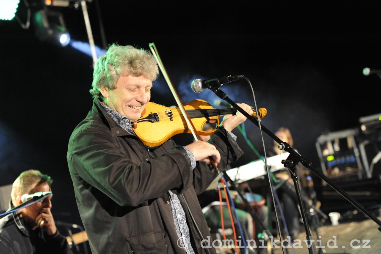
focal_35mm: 50
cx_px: 190
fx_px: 529
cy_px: 127
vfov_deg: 27.0
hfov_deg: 39.6
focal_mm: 50
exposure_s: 1/100
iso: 6400
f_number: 2.5
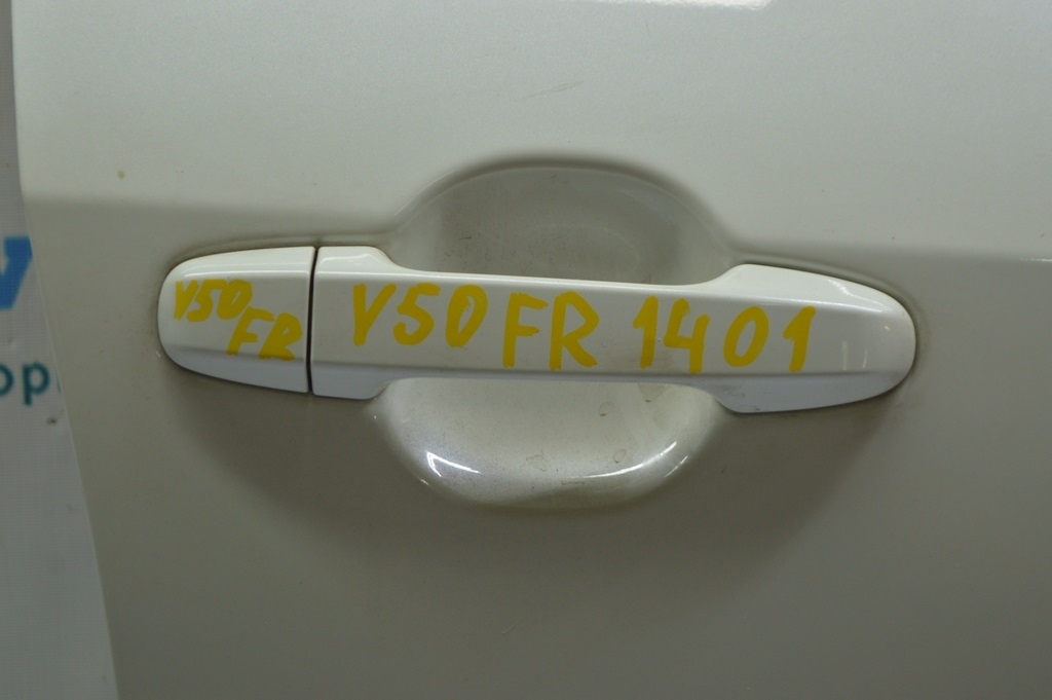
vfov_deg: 16.5
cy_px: 350
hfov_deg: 24.6
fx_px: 2409
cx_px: 526
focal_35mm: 82
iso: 400
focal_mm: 55
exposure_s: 1/60
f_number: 5.6
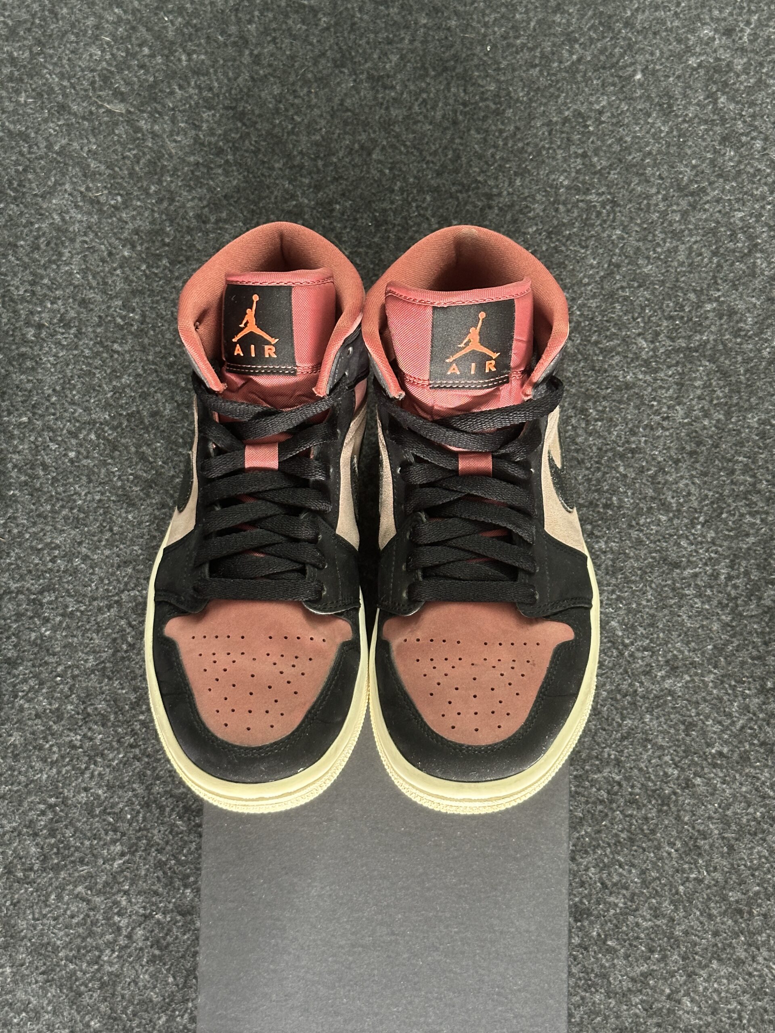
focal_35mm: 48
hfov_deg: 30.3
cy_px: 516
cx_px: 388
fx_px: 1433
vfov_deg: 39.7
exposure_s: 1/33
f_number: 1.78
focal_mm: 6.86
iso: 320
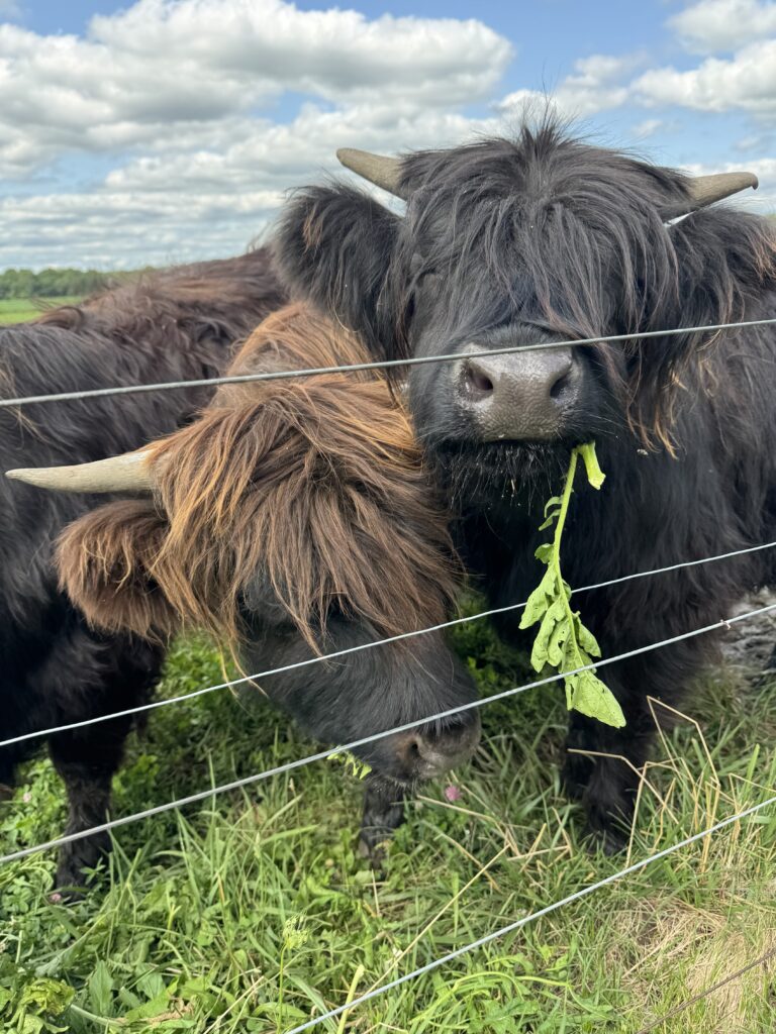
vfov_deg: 71.6
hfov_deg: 56.8
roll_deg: +1.0
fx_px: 717
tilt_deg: -19.0
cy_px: 517
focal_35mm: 24
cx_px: 388
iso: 80
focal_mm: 6.76
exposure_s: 1/842
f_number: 1.78
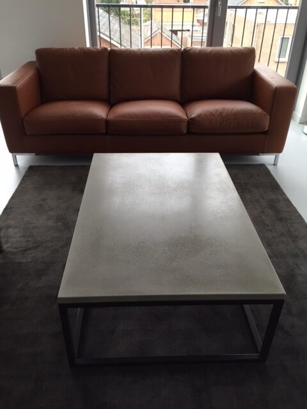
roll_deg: -1.4
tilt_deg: -32.7
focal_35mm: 29
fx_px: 343
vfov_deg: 61.7
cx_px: 154
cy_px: 204
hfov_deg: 48.2
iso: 40
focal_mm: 4.15
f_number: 2.2
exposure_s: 1/30
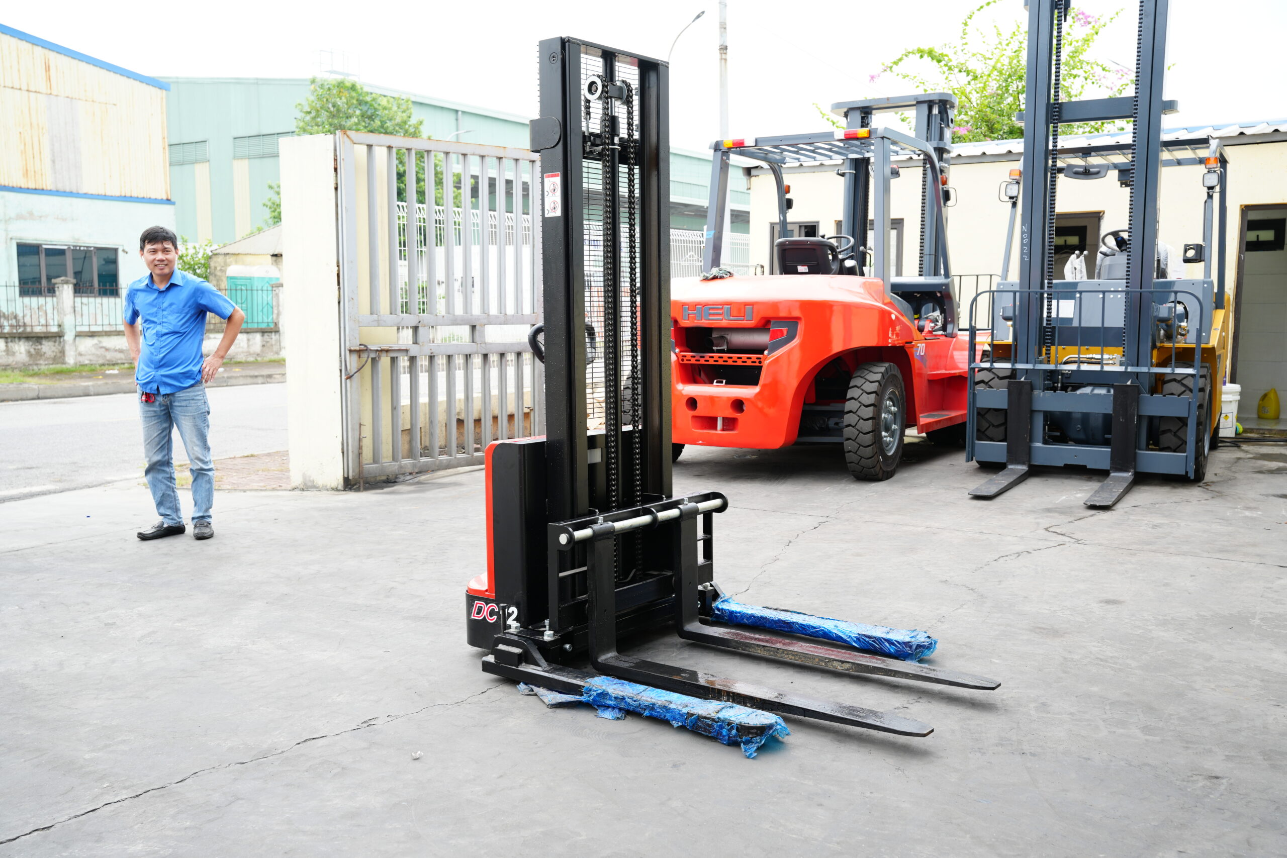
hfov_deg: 57.2
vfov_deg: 40.0
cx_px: 644
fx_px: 1180
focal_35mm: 33
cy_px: 429
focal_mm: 33
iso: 100
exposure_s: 1/100
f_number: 5
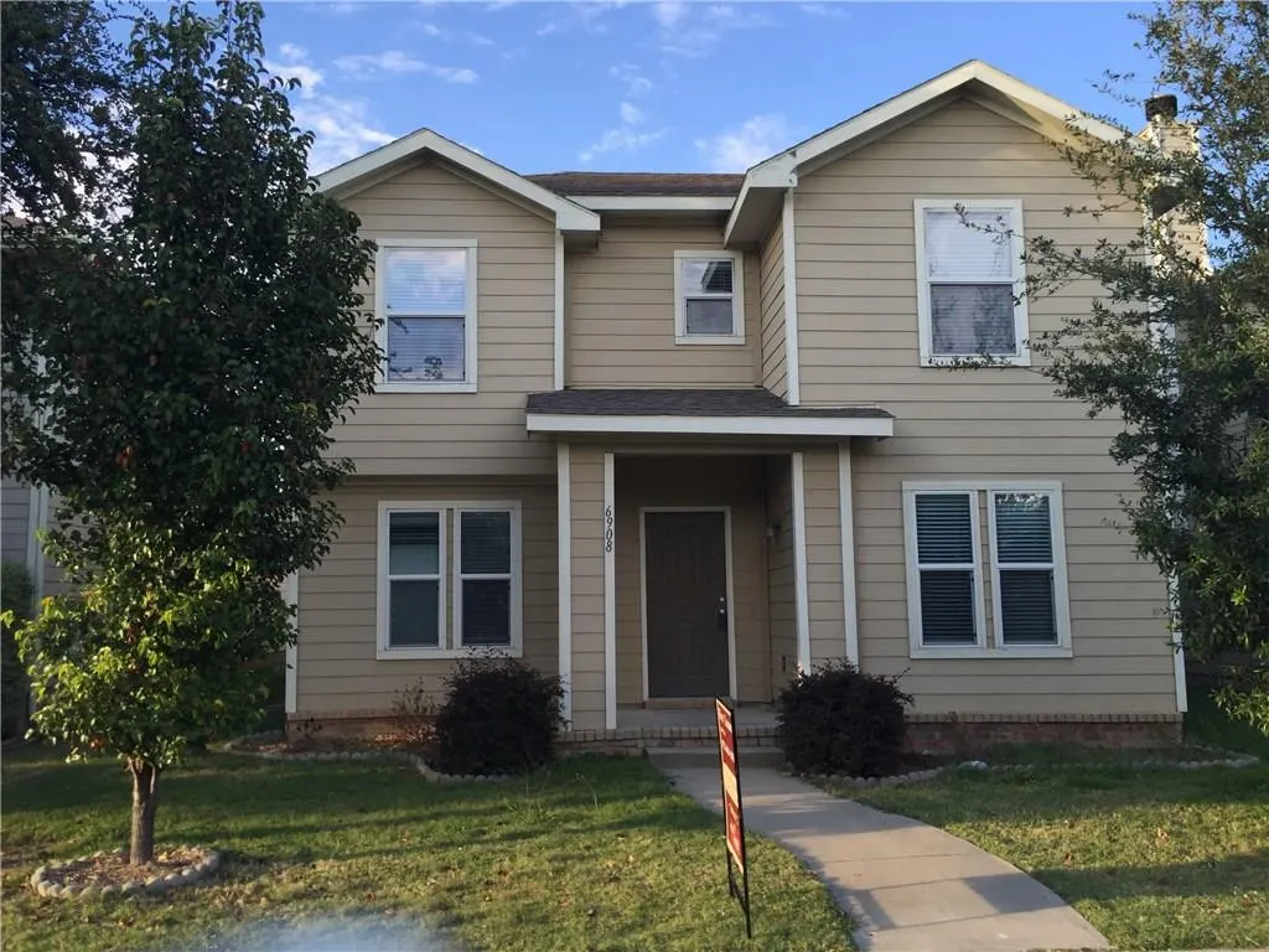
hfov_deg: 61.7
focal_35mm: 29
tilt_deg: +7.7
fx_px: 1063
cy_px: 476
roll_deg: -1.2
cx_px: 634
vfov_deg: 48.2
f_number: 2.2
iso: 32
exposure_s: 1/341
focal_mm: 4.15
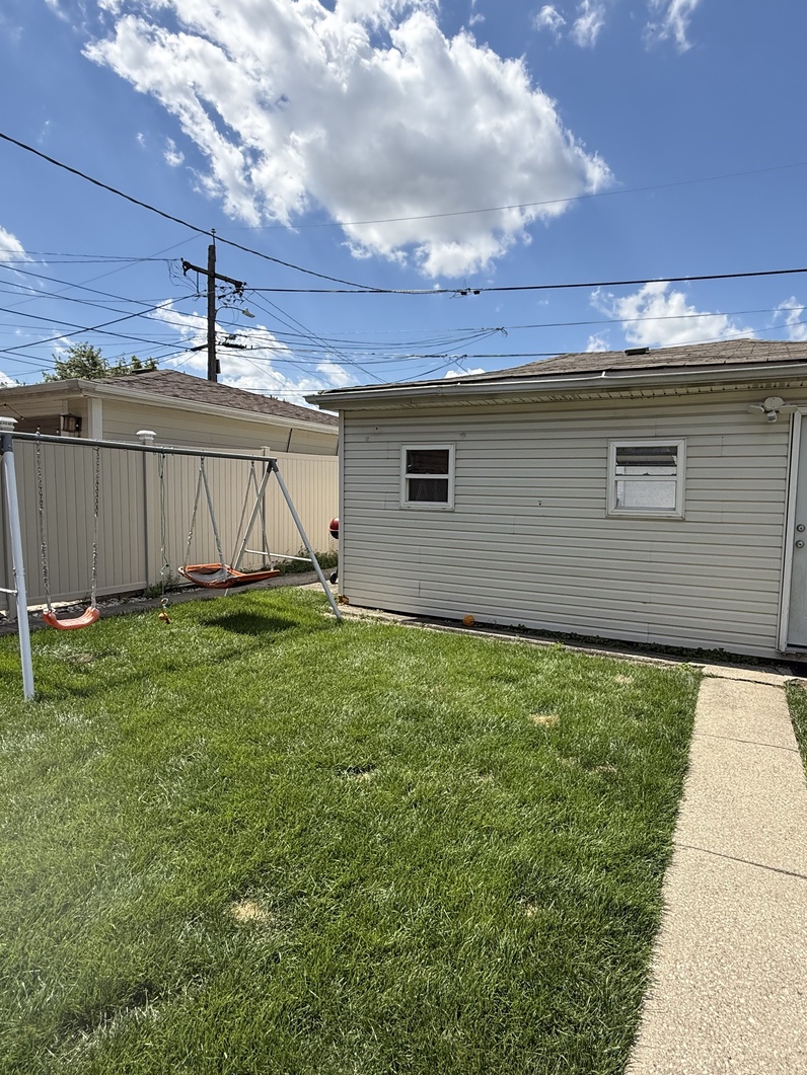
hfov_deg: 67.8
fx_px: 590
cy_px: 529
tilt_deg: -2.2
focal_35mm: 19
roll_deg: -1.2
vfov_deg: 84.7
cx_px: 496
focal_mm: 2.22
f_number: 2.2
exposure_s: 1/1901
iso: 50
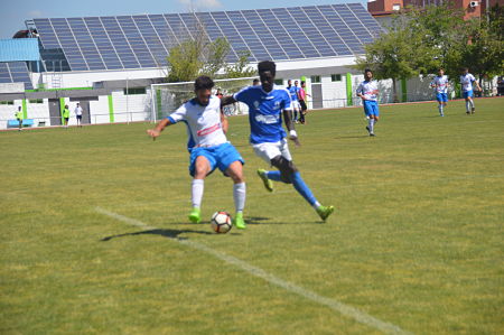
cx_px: 252
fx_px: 1888
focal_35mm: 135
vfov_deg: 10.1
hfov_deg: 15.2
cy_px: 168
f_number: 7.1
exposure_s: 1/2000
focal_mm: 90
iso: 400
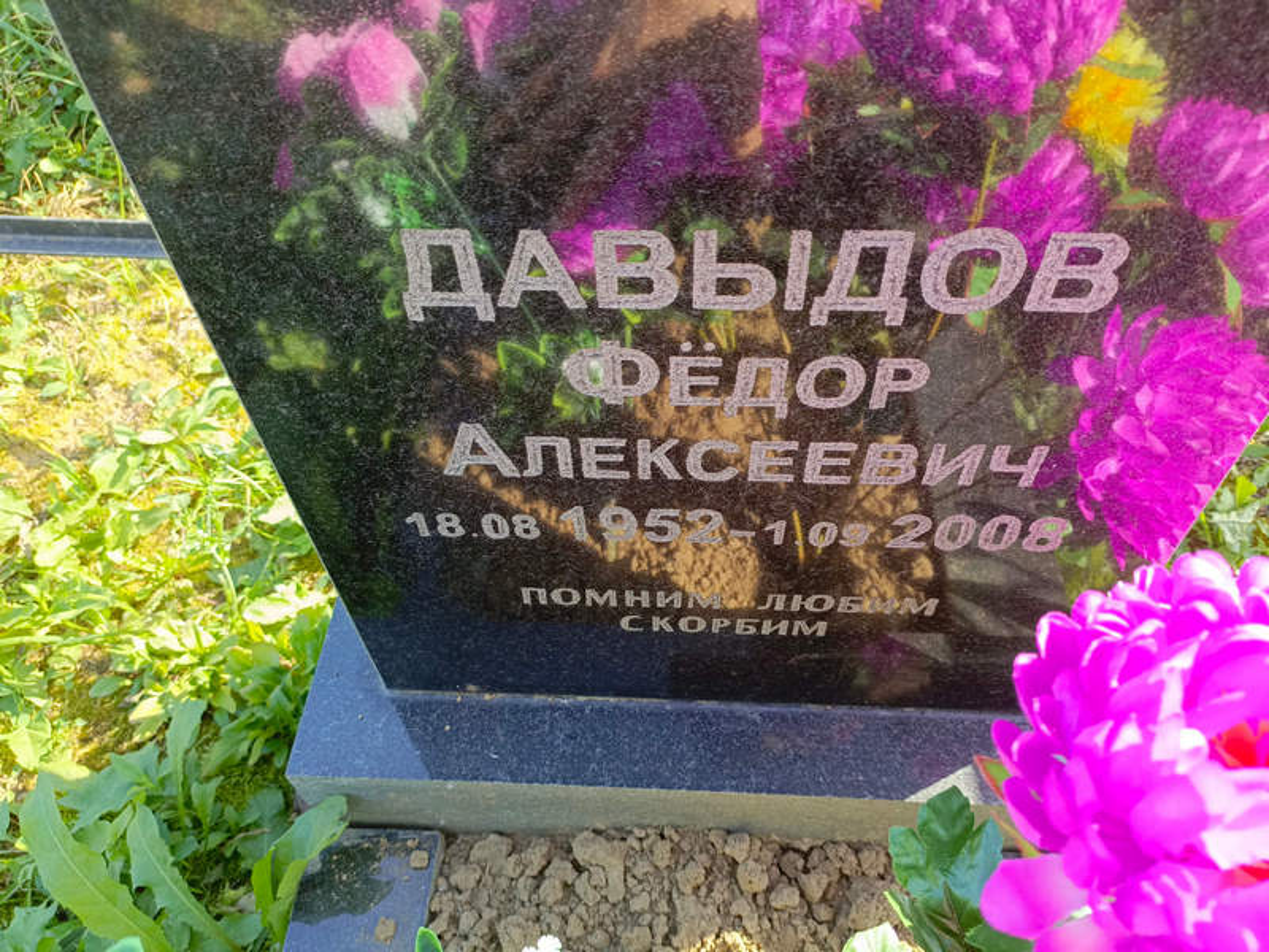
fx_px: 916
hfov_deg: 69.4
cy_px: 476
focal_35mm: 25
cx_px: 634
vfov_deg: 54.9
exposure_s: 1/111
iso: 108
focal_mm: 4.76
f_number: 1.69
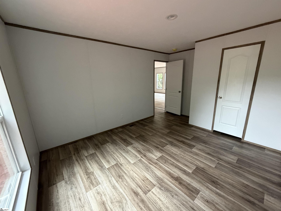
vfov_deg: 85.7
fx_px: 114
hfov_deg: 102.1
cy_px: 106
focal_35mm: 14
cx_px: 140
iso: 500
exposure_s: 1/60
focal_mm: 2.22
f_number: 2.2
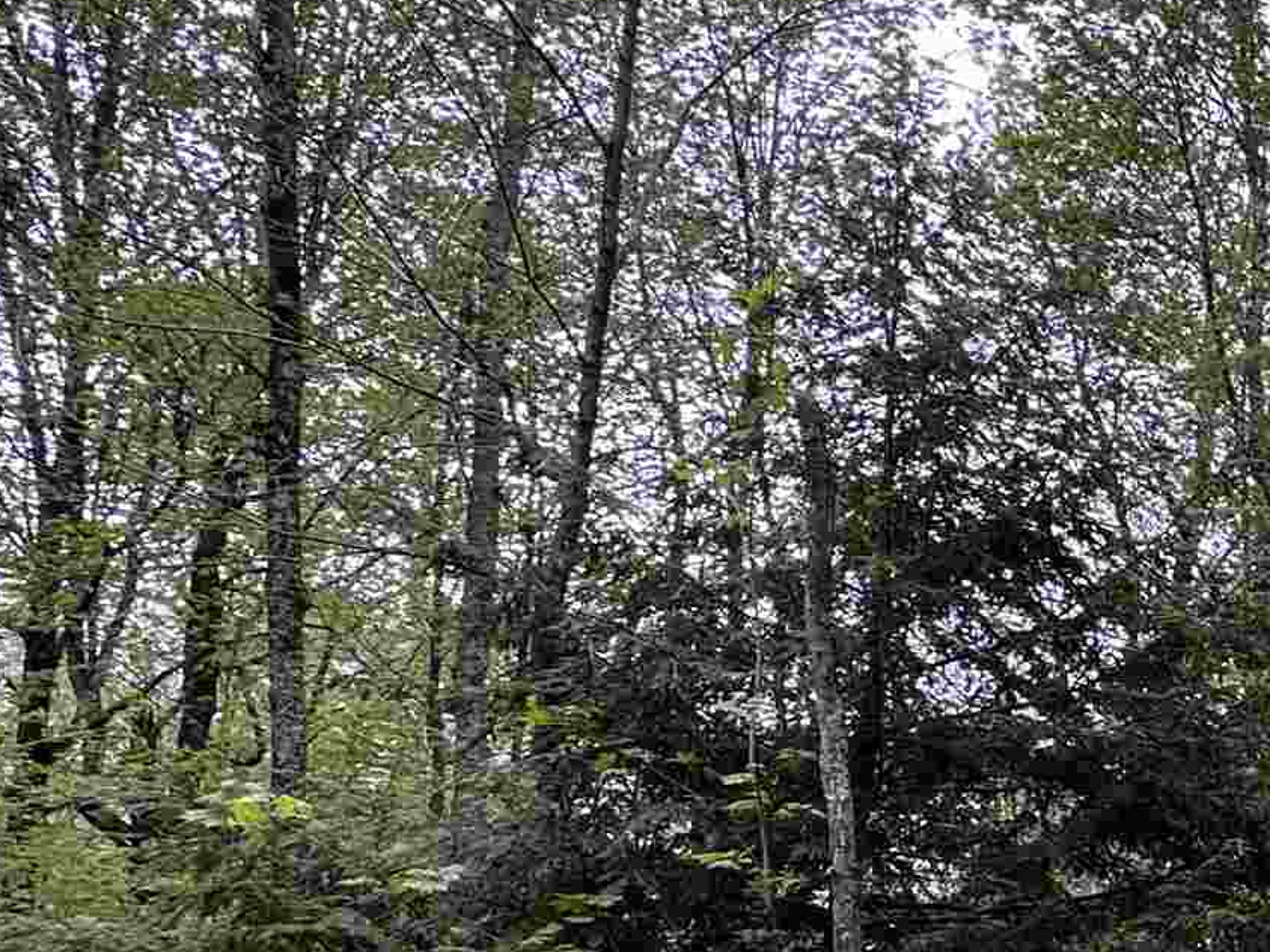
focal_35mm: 51
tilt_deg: +4.9
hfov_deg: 24.1
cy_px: 966
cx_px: 2126
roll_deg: -0.5
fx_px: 1871
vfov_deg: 26.9
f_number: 2.2
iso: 50
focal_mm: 2.22
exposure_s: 1/99
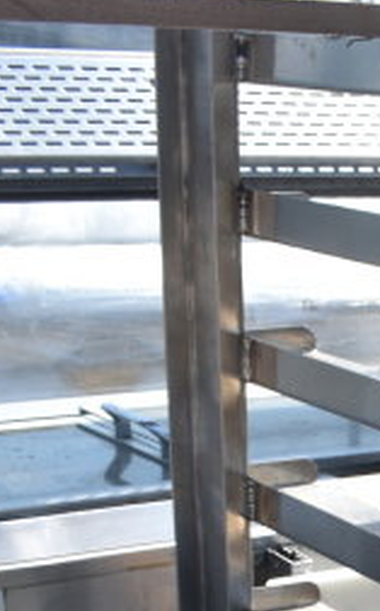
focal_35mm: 100
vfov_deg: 19.3
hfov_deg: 11.9
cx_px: 707
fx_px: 1661
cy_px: 789
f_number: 8
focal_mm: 18
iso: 200
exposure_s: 1/250
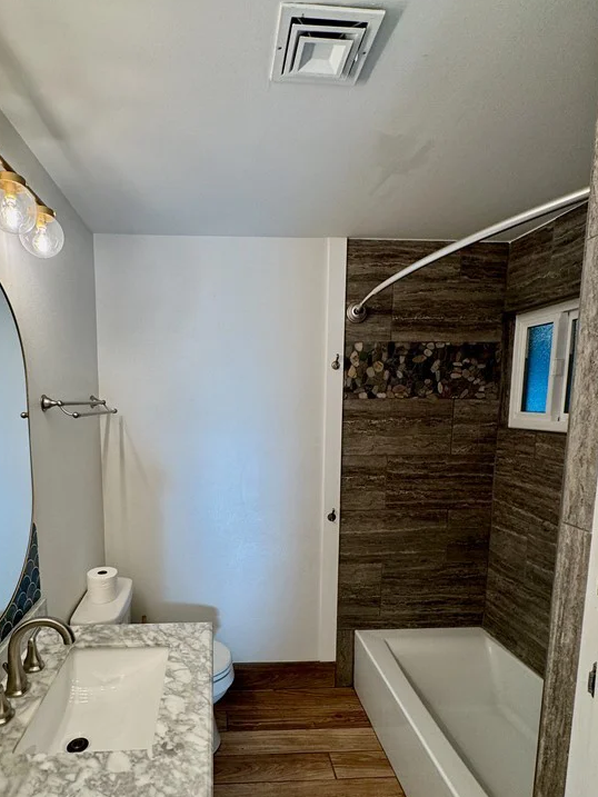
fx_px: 461
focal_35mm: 20
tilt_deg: -8.2
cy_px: 456
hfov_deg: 65.3
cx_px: 235
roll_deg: -0.1
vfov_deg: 81.2
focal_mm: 2.22
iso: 80
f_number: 2.2
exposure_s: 1/120
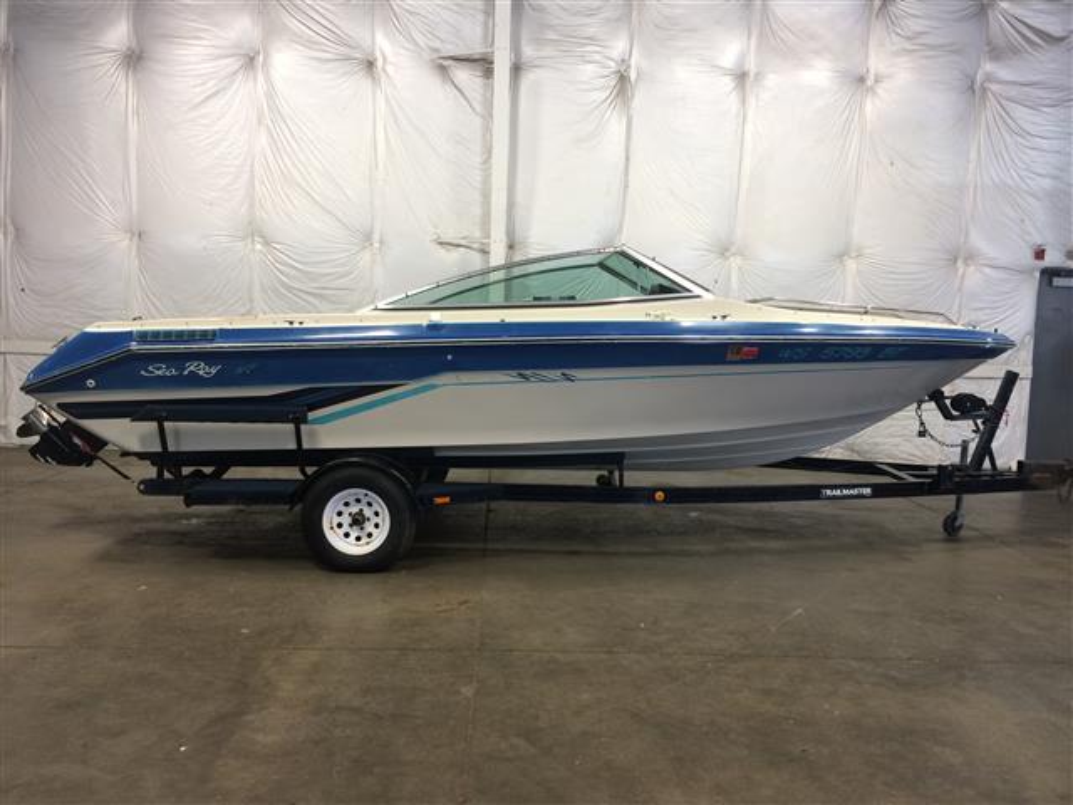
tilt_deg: -5.8
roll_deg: -1.6
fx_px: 899
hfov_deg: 61.7
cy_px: 402
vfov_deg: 48.2
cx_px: 536
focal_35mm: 29
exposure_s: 1/30
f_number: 2.2
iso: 50
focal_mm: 4.15
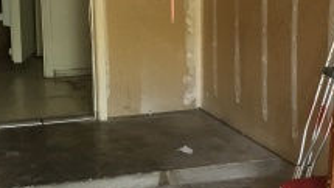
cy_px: 110
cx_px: 143
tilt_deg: -12.9
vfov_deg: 12.9
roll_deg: +2.2
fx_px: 833
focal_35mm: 94
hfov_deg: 22.7
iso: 100
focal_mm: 4.15
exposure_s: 1/30
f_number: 2.2
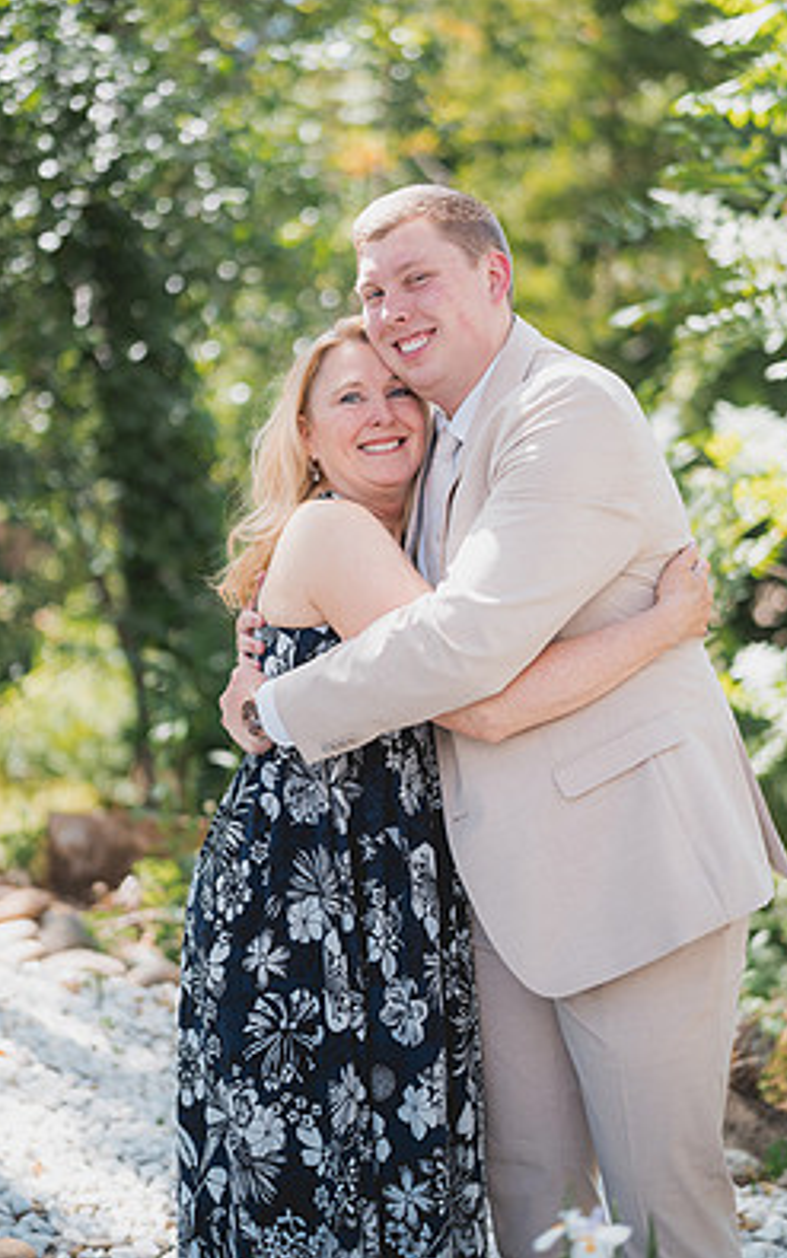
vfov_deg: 35.1
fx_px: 1990
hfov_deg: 22.4
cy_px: 557
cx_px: 417
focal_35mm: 58
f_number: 1.4
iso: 200
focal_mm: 50
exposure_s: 1/1250
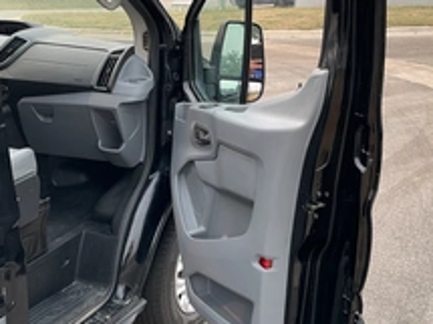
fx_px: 675
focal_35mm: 54
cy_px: 133
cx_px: 163
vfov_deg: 27.0
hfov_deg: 35.4
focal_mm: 3
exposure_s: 1/206
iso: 20
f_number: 1.8
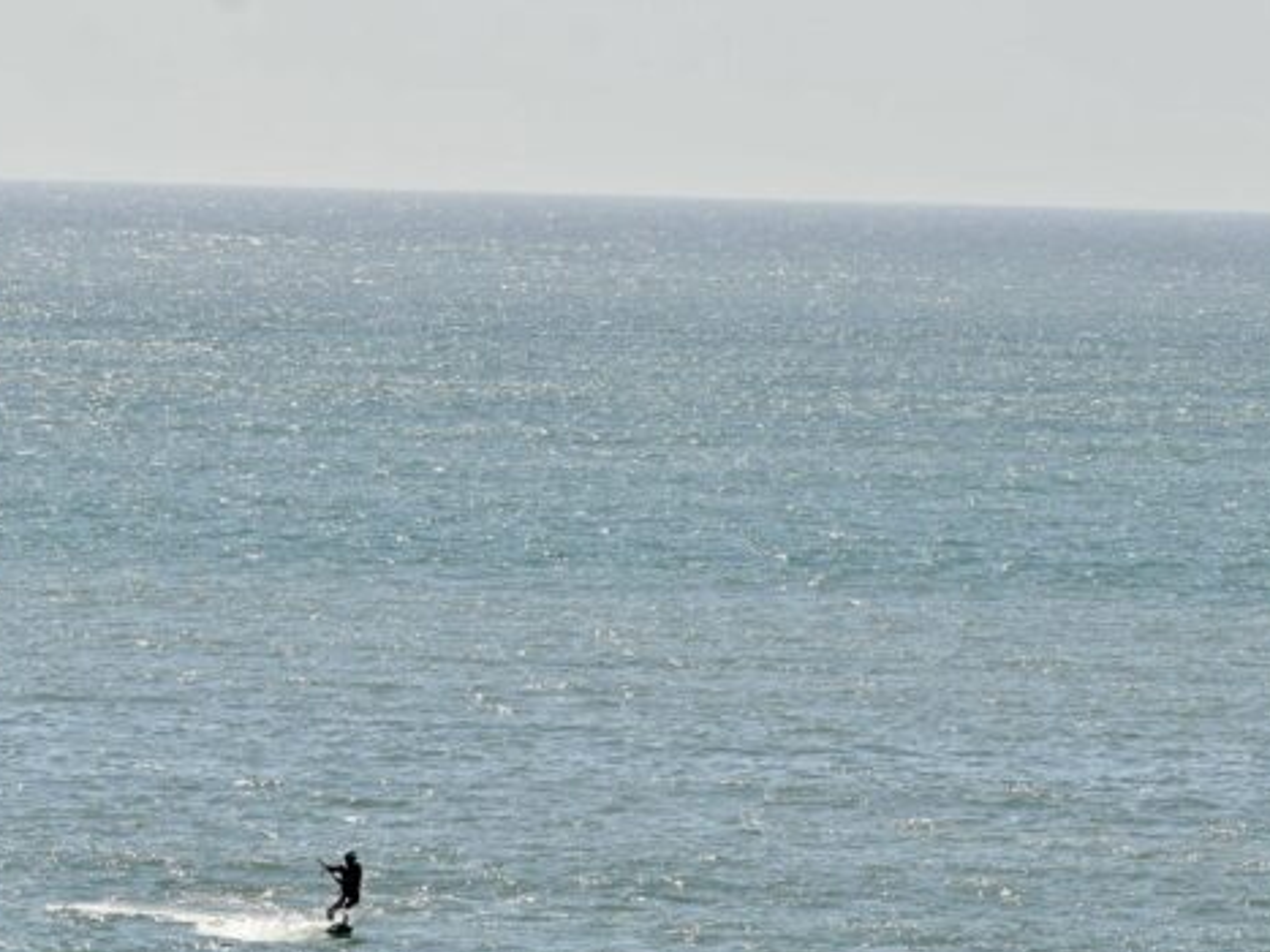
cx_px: 916
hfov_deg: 4.7
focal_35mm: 422
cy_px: 355
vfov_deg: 3.5
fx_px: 15478
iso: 100
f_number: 5.6
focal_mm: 200
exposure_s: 1/1500
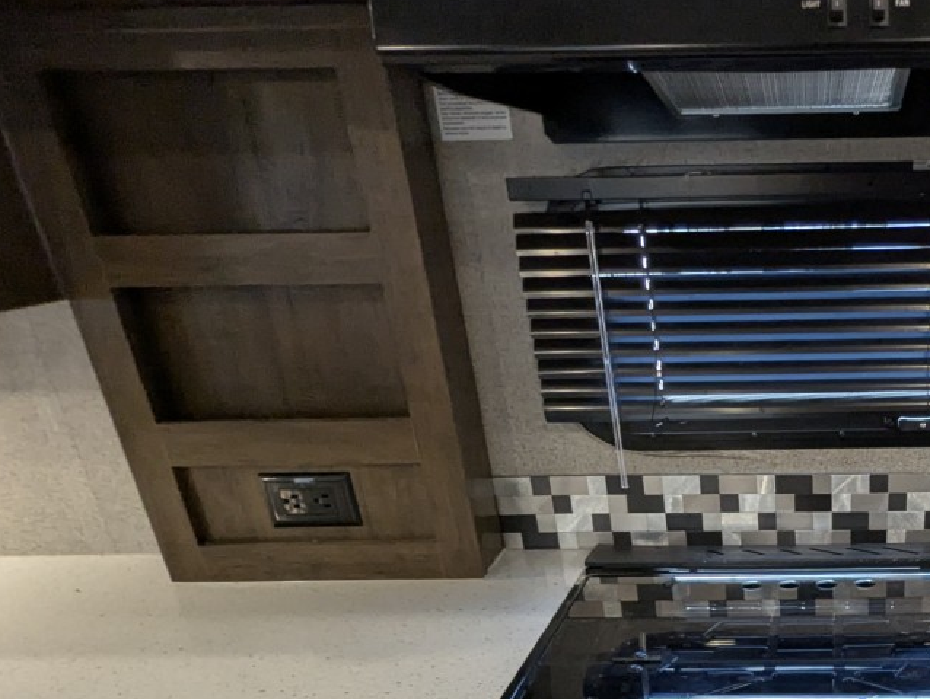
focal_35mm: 35
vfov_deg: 36.4
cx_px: 823
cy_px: 711
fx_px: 941
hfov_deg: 47.6
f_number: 2.2
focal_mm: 2.35
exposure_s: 1/52.1
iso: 240
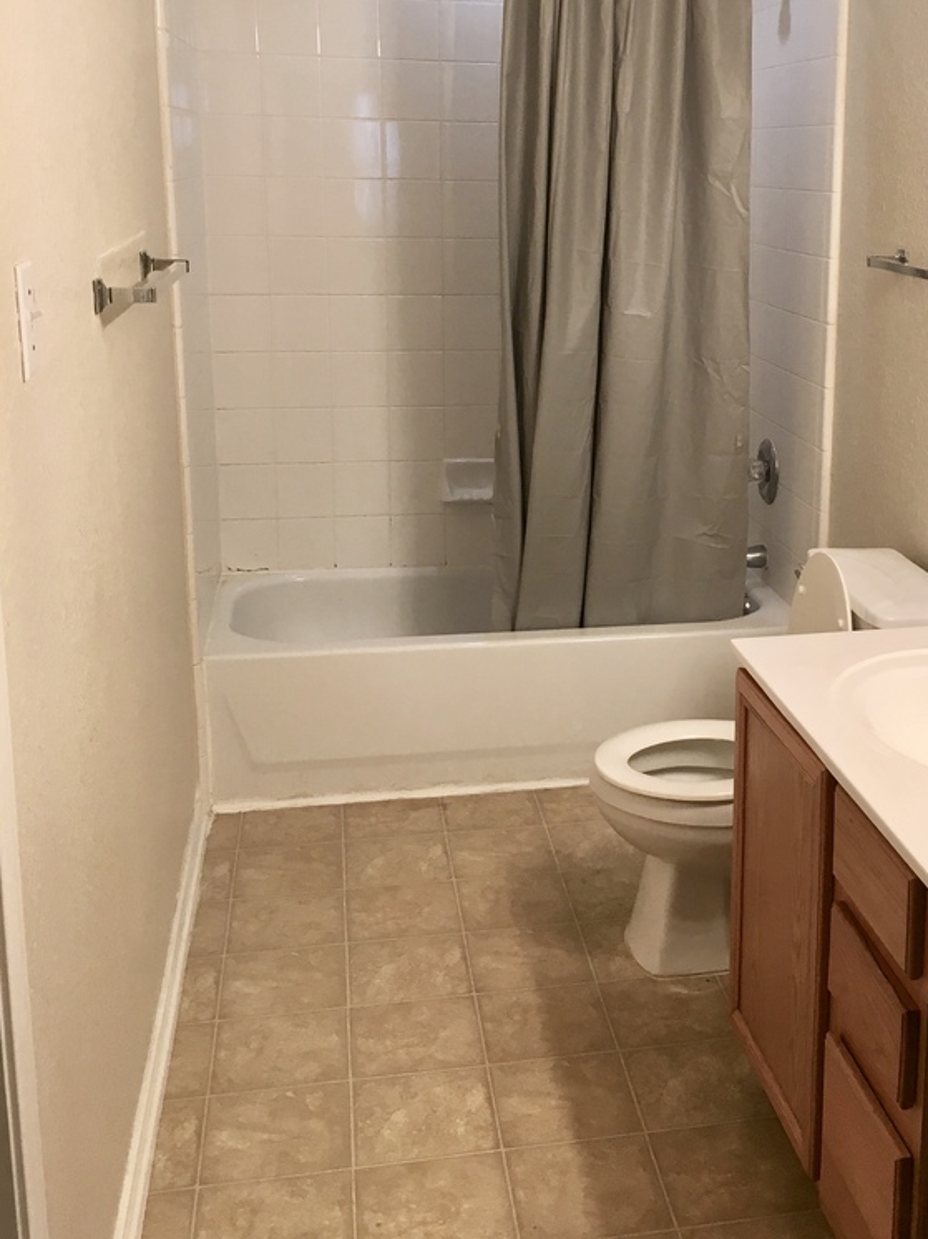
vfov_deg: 44.6
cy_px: 490
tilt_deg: -11.8
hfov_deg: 33.8
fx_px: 1502
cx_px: 669
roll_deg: +0.9
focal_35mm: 42
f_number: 2.2
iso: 25
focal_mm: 4.15
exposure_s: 1/33
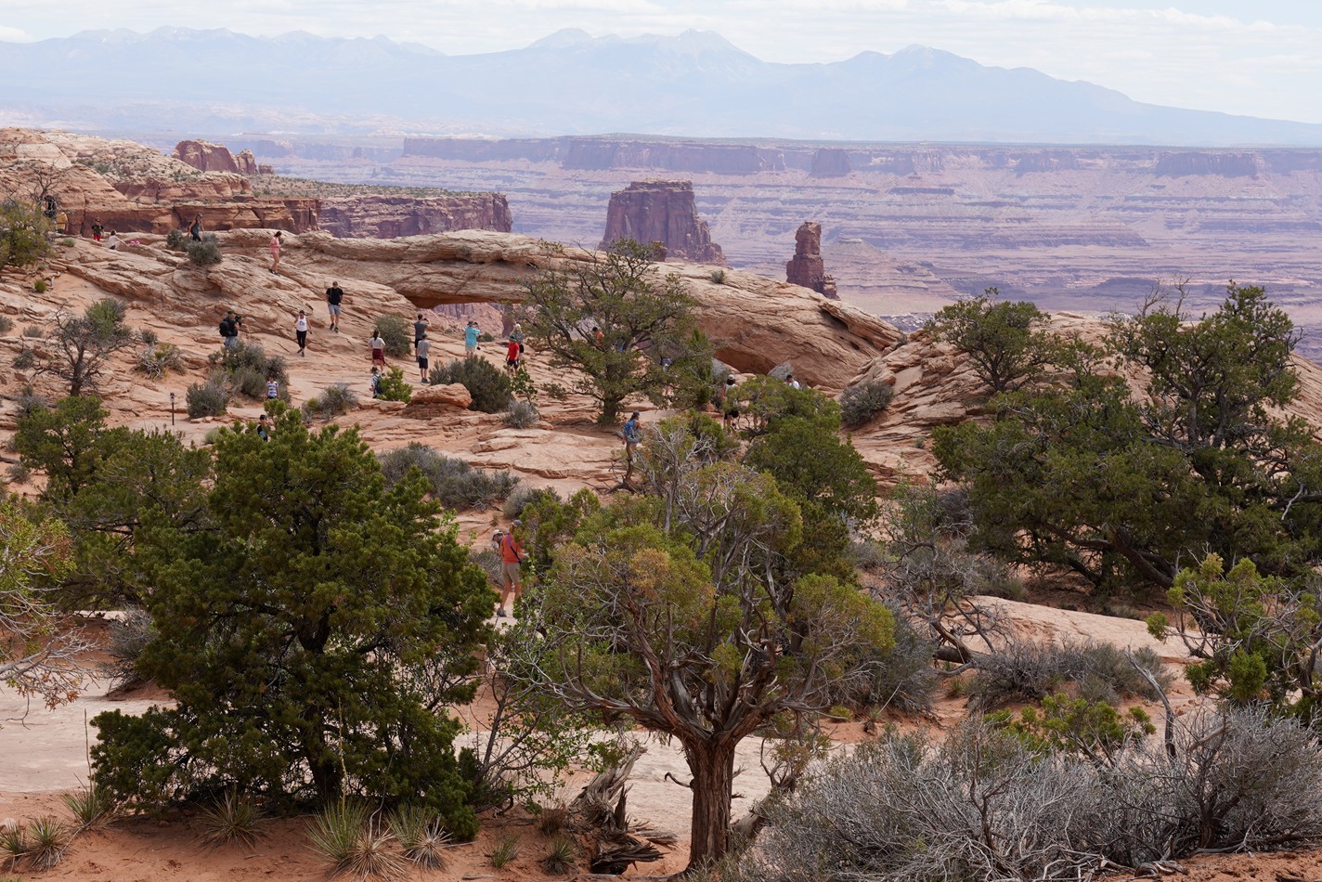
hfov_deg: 30.4
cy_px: 446
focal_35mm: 66
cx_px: 519
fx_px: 2424
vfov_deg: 20.6
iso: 100
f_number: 13
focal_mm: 47
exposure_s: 1/100
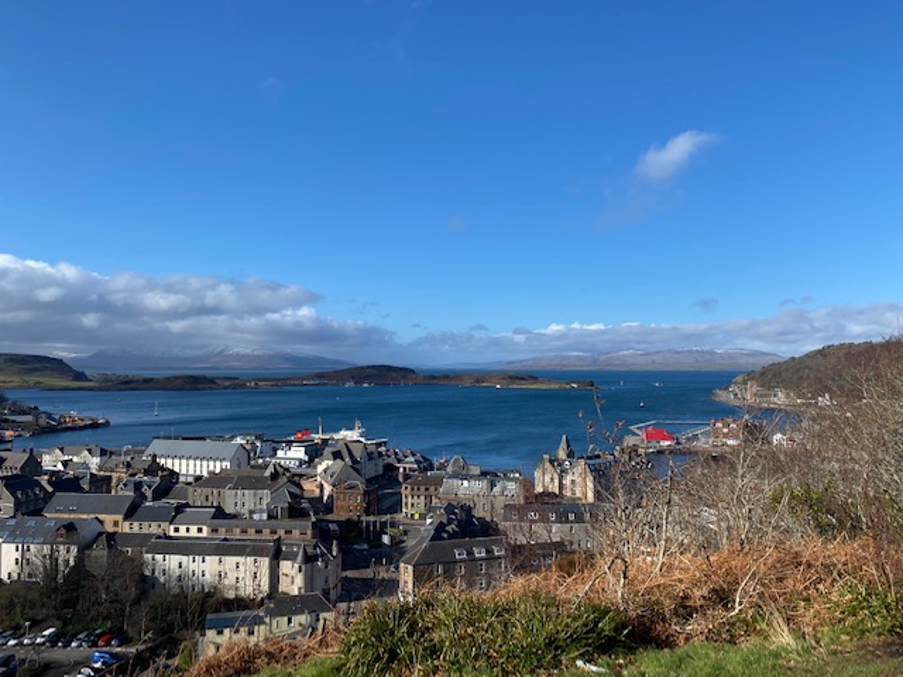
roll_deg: -0.2
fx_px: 678
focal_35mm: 26
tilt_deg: +2.8
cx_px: 452
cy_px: 338
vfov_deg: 53.1
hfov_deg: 67.3
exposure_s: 1/3049
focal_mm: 4.25
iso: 32
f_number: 1.8
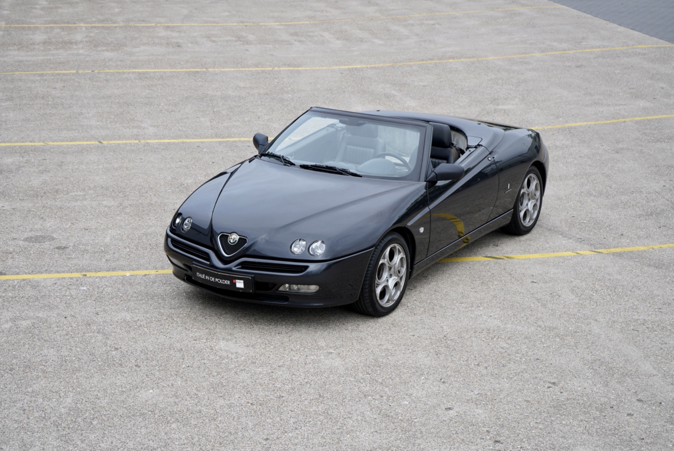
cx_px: 337
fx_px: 1311
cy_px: 226
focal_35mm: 70
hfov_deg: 28.8
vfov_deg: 19.5
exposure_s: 1/250
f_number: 7.1
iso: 100
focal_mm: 70
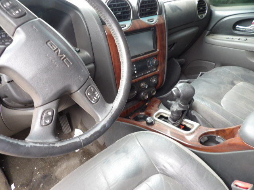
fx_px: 176
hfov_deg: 71.6
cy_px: 95
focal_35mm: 24
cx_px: 127
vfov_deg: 56.8
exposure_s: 1/19
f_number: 3.2
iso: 200
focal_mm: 4.3
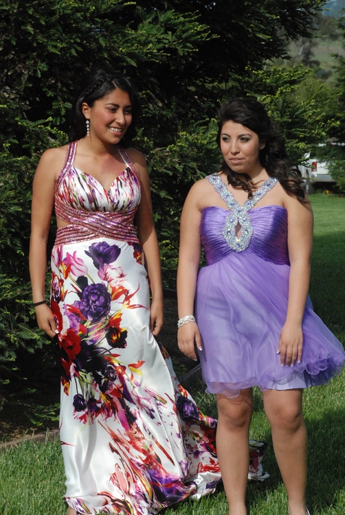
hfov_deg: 11.5
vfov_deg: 17.0
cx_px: 172
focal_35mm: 120
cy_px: 258
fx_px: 1720
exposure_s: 1/2000
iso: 1600
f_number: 11
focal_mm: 80
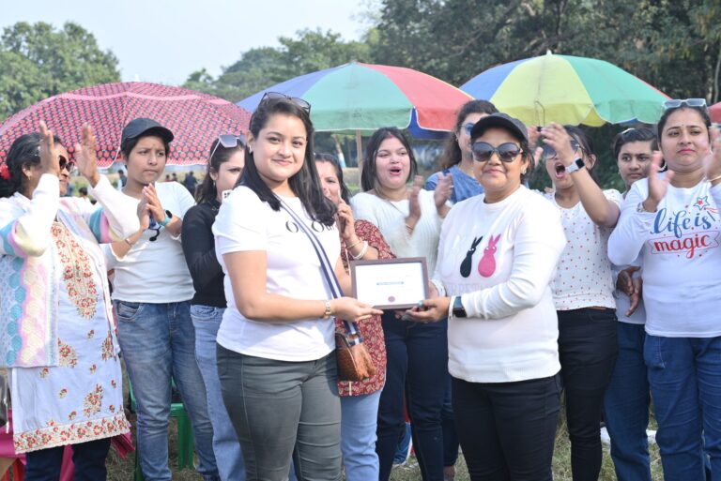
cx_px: 360
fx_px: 1002
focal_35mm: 50
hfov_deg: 39.6
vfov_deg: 27.0
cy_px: 240
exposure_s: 1/160
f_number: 5.6
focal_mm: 50
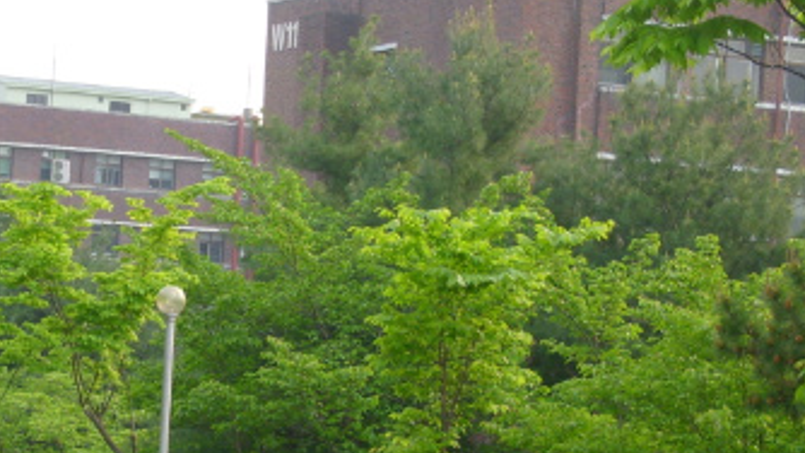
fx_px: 2541
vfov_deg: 10.2
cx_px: 149
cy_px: 294
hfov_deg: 17.8
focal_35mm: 119
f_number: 3.6
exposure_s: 1/200
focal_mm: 9.4
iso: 100
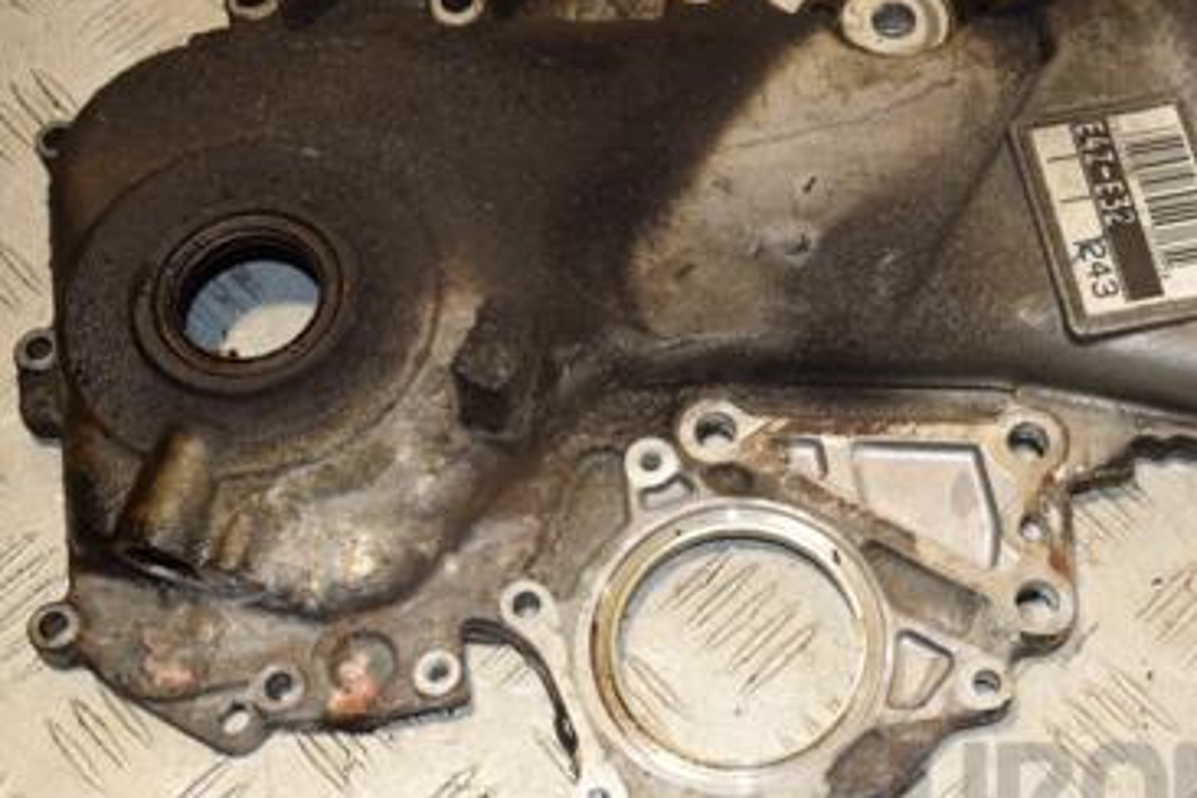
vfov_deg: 21.2
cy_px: 356
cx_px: 772
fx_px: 2128
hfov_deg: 31.2
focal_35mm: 64
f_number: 8
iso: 800
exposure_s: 1/200
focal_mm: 26
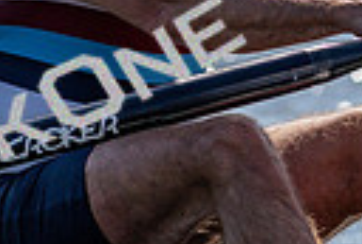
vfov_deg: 1.5
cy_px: -13
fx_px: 9111
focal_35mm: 904
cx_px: 161
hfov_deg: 2.3
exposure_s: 1/2000
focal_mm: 200
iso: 200
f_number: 5.6
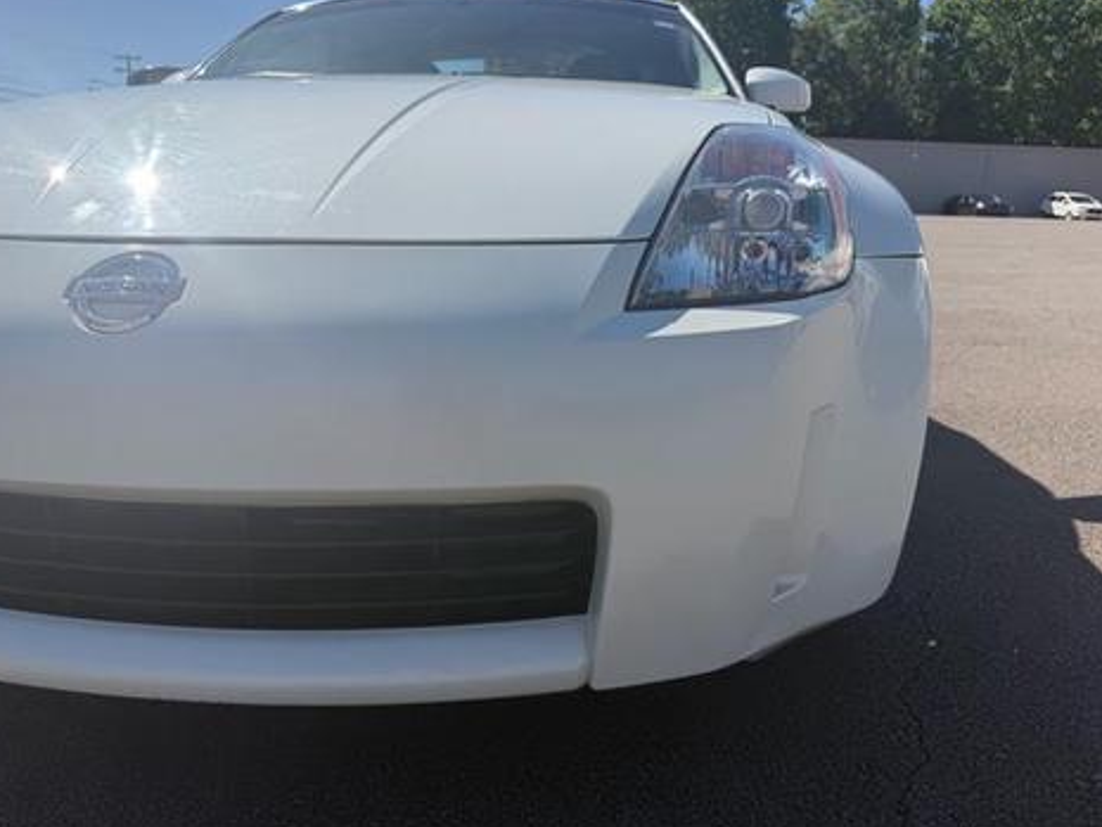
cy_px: 415
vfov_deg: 53.1
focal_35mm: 26
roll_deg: -2.0
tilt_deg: -11.6
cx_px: 531
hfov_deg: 67.3
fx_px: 828
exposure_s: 1/6173
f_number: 1.78
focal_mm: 6.76
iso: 80
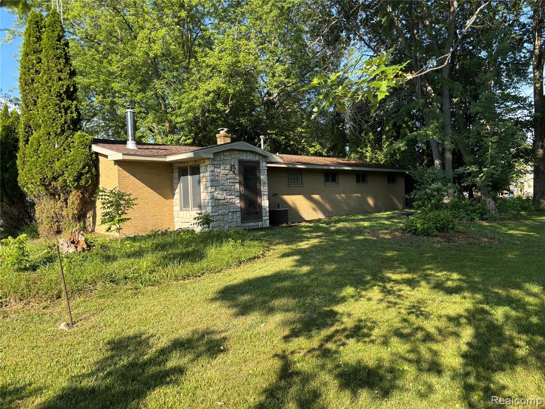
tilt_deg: -0.5
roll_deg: +3.0
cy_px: 204
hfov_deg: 67.3
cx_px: 272
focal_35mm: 26
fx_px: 409
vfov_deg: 53.1
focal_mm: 5.96
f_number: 1.6
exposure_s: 1/831
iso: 50
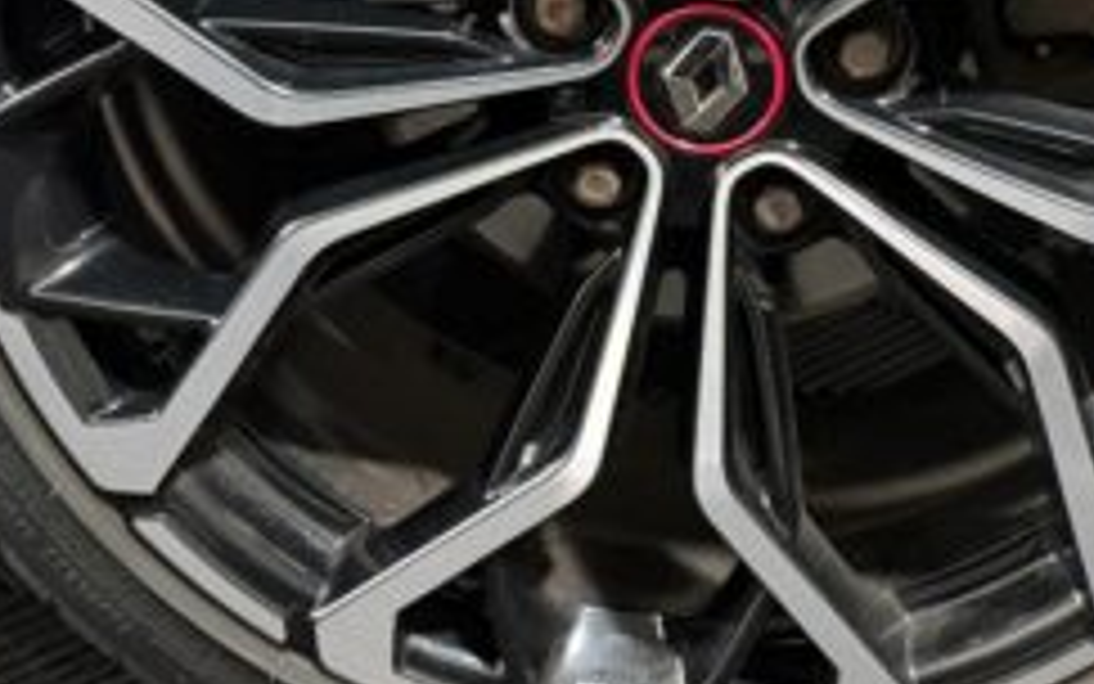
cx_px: 756
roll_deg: -0.3
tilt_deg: -18.5
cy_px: 29
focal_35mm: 65
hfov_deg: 31.2
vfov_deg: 19.5
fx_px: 1938
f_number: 1.78
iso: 1000
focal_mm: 6.76
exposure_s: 1/33
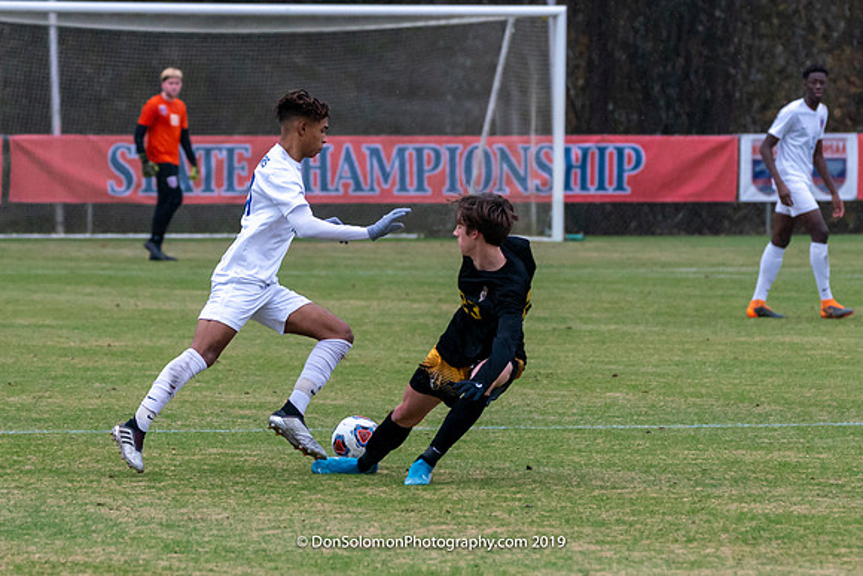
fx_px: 9775
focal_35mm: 408
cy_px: 400
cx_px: 455
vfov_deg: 3.4
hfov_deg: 5.1
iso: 2500
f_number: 5.6
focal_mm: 200
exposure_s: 1/1000
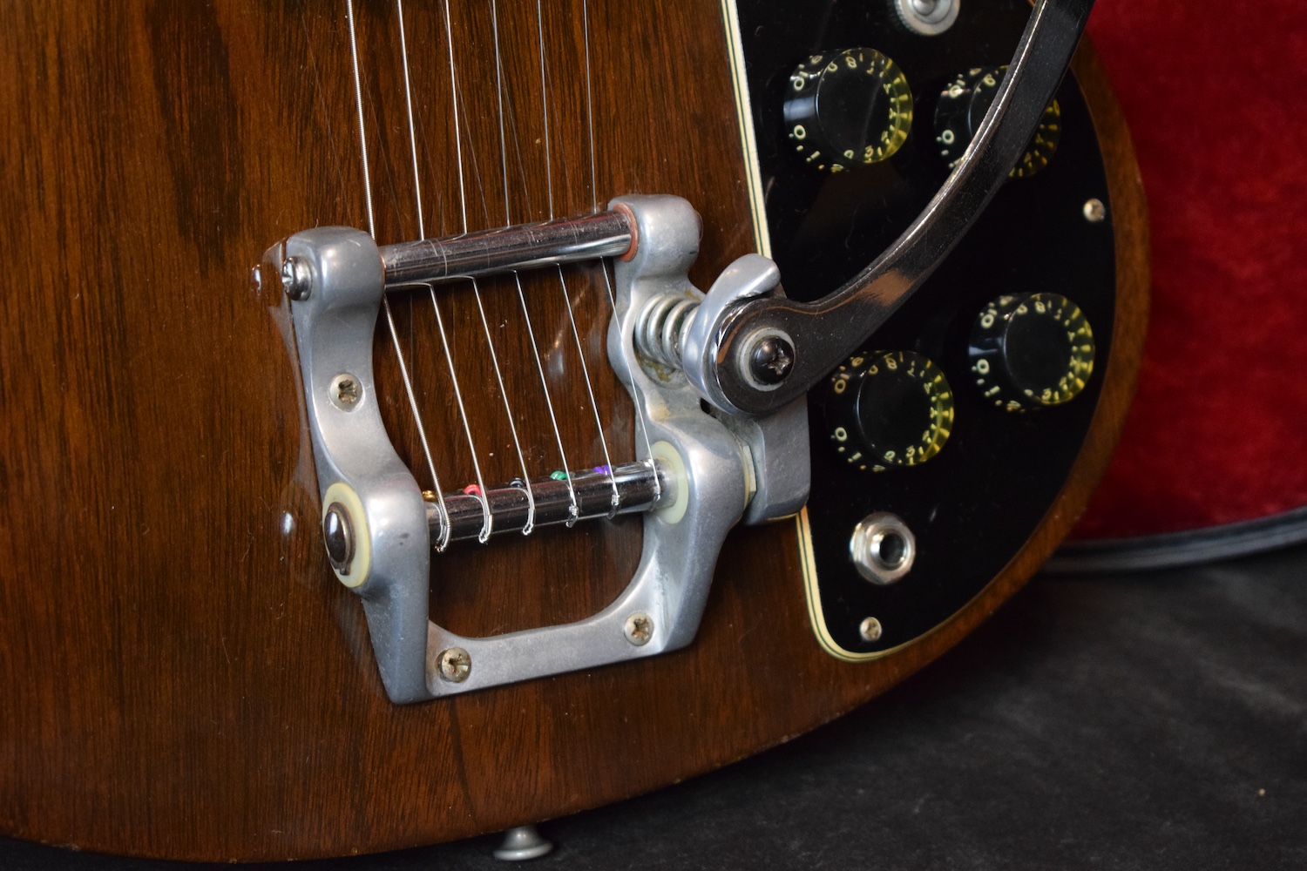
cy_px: 436
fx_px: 2995
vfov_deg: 16.6
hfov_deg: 24.6
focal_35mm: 82
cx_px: 654
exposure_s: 1/25
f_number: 5.6
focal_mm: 55
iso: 3200
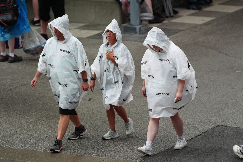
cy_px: 81
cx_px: 122
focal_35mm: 300
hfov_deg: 6.9
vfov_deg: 4.6
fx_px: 2025
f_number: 3.5
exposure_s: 1/1000
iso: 2500
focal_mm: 300
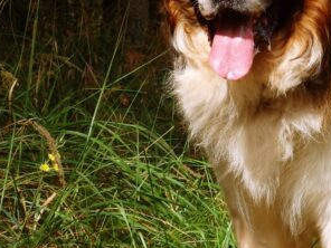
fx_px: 2630
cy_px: 161
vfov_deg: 5.4
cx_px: 309
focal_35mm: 275
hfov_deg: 7.2
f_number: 5
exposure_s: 1/200
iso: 100
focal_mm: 19
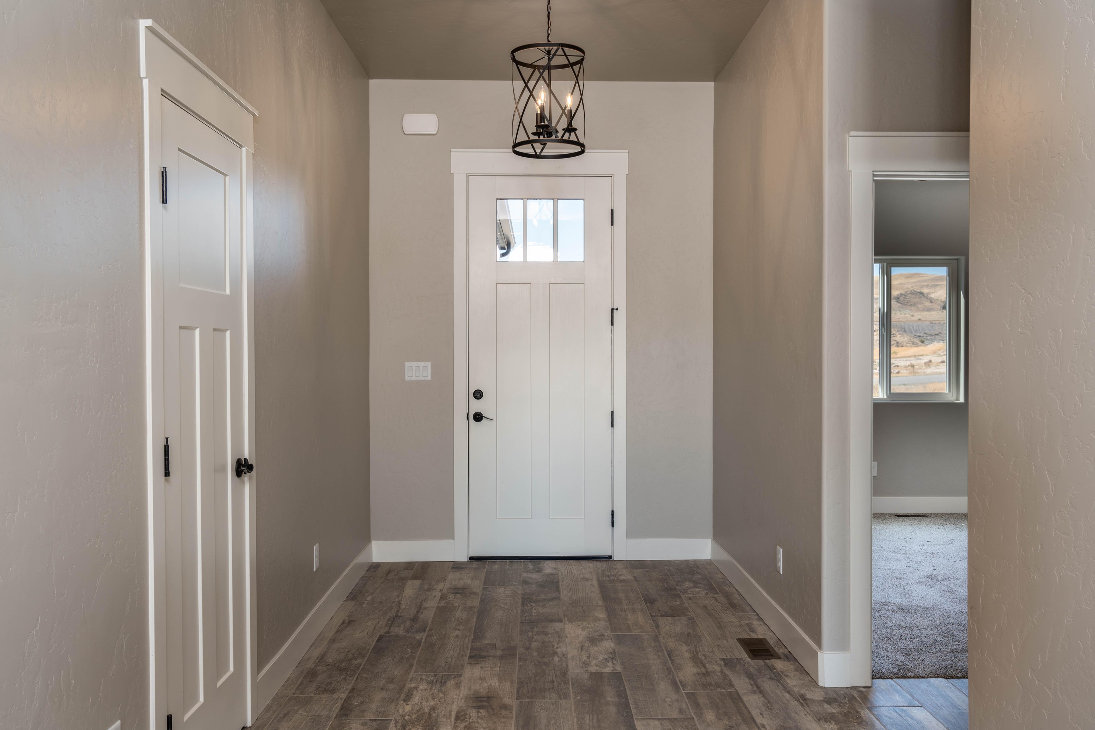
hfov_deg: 61.9
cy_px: 369
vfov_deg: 43.6
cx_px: 559
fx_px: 913
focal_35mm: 30
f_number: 8
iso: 100
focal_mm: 29
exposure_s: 1/4
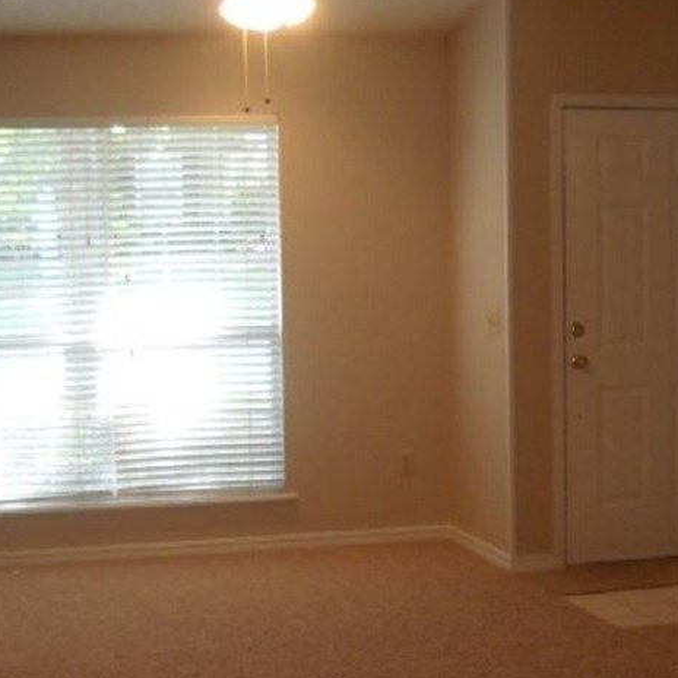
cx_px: 414
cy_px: 496
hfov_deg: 21.6
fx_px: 1773
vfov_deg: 21.5
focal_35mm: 80
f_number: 3.1
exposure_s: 1/60
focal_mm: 6.72
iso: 270
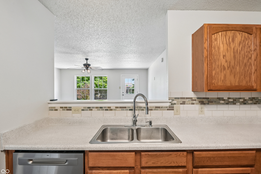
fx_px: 123
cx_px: 136
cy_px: 85
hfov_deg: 93.2
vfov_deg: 70.5
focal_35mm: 17
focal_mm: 16
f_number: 8
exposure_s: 1/15
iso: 280
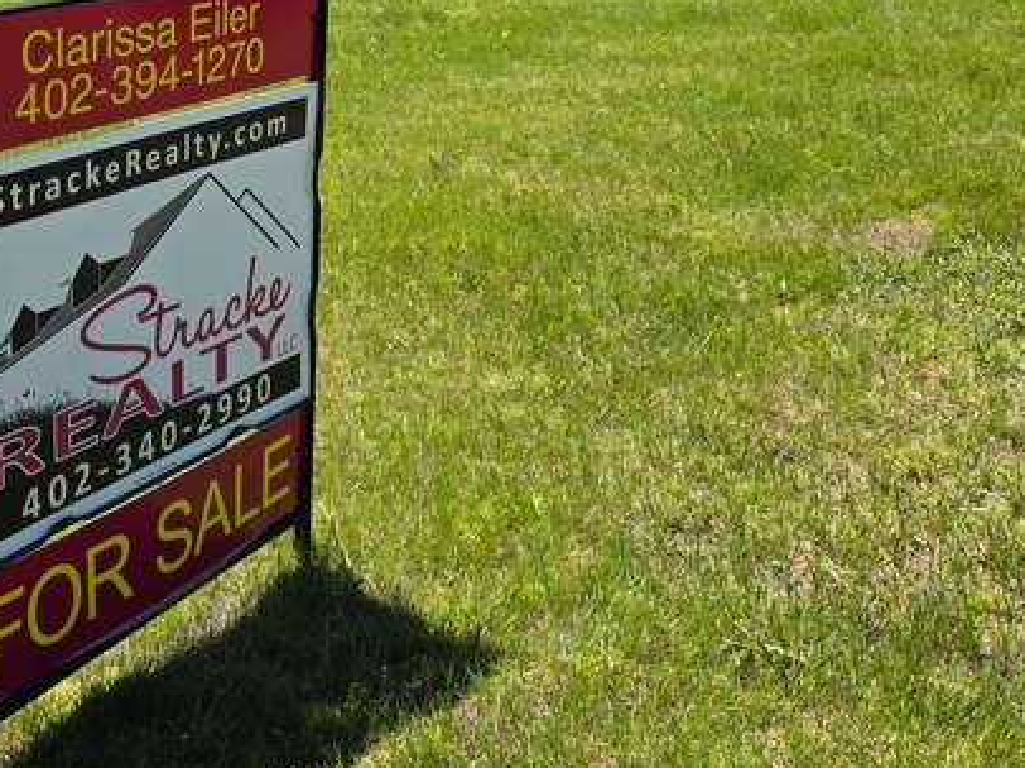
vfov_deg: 27.2
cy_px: 34
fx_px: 1509
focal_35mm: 51
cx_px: 391
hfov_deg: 37.3
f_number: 1.7
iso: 80
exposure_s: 1/3768
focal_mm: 6.3
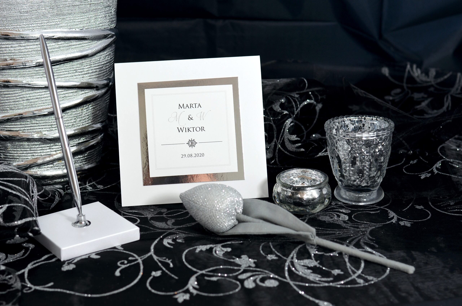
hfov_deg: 27.0
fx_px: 961
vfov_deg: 18.1
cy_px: 153
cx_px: 231
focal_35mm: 75
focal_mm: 50
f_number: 4.5
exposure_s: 1/80
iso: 400
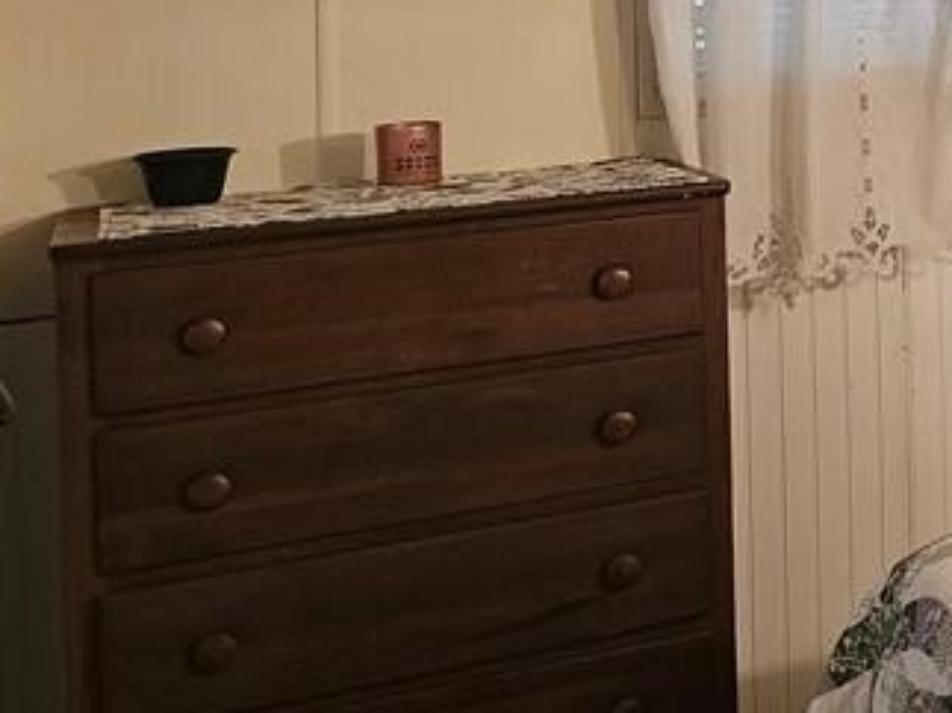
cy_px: -35
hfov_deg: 22.0
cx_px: 1438
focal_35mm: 73
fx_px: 2007
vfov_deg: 19.4
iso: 640
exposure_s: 1/60
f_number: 1.7
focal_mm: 6.3
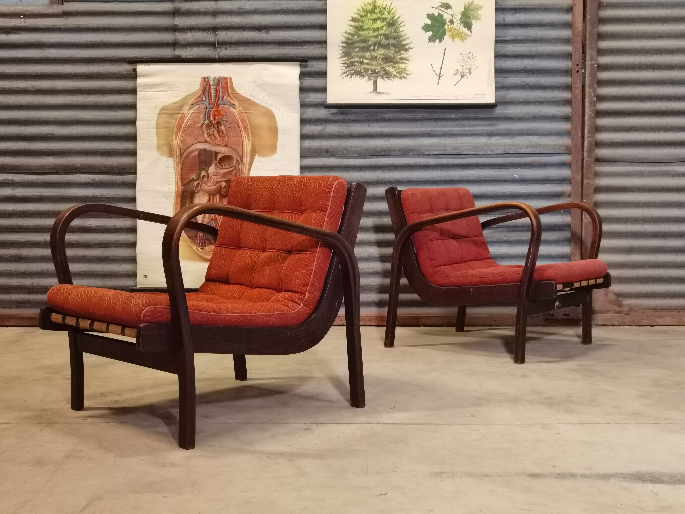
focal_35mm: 42
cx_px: 342
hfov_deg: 44.8
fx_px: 831
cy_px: 257
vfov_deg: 34.3
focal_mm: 6.71
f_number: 1.9
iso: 640
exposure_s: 1/33.3
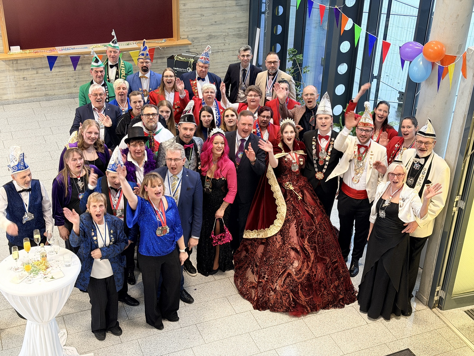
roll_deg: -2.1
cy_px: 178
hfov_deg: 39.7
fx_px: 657
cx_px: 237
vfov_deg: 30.3
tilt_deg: -28.7
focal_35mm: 48
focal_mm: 6.76
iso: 250
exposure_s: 1/33
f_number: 1.78
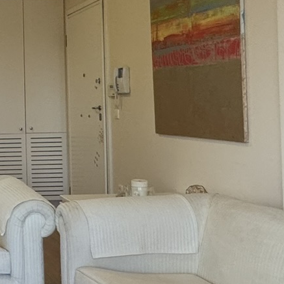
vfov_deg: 29.4
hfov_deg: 24.7
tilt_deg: +1.6
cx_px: -108
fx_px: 538
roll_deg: +1.5
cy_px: 96
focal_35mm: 58
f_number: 2.2
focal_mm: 2.22
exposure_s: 1/50
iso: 200
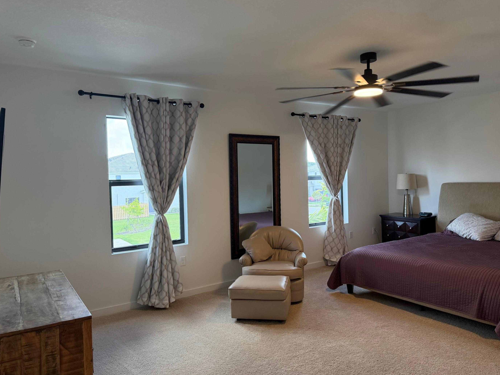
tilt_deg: -1.7
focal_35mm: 25
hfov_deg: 69.4
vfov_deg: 54.9
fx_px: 361
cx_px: 255
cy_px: 185
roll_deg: +1.7
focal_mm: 6.76
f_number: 1.78
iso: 200
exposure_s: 1/91
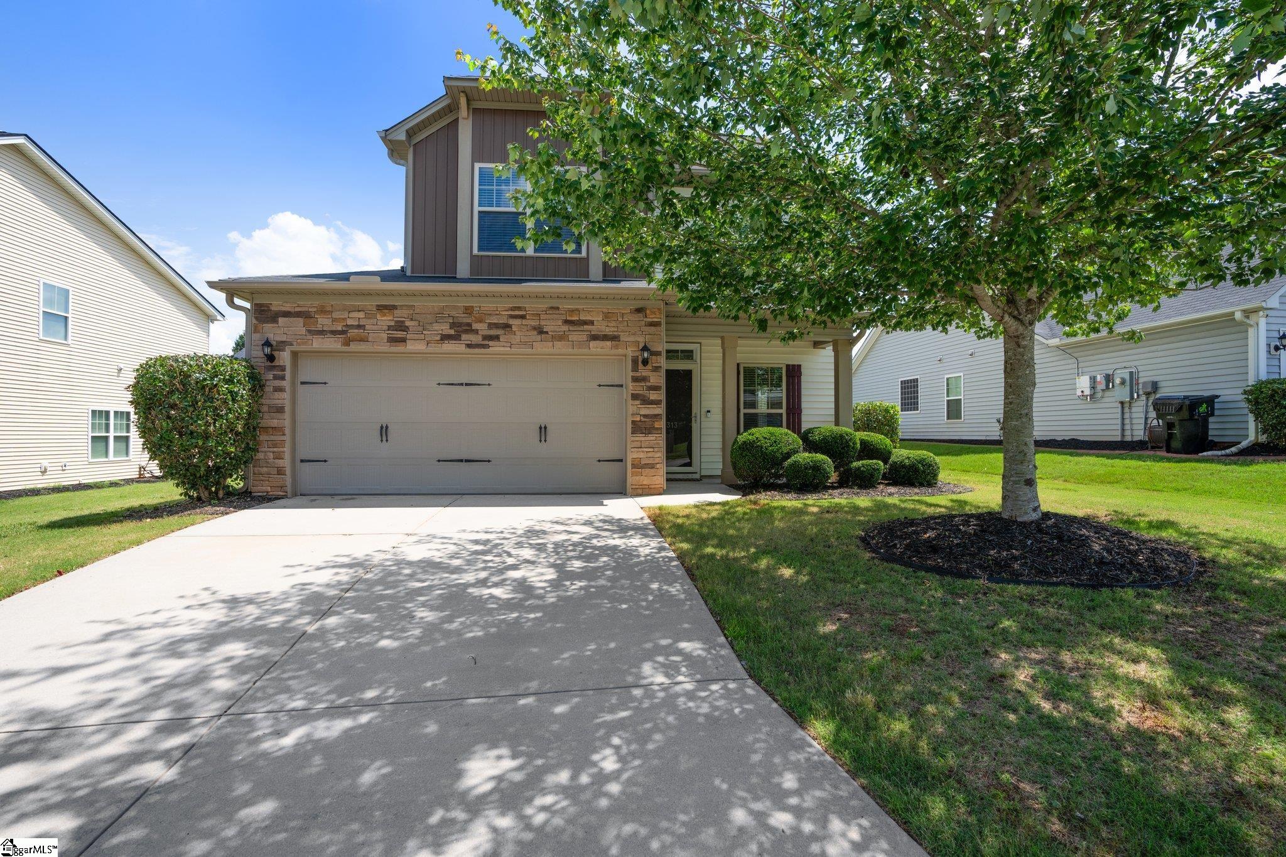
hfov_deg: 96.7
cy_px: 428
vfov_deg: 73.7
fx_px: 571
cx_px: 643
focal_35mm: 16
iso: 200
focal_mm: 16
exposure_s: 1/320
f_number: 9
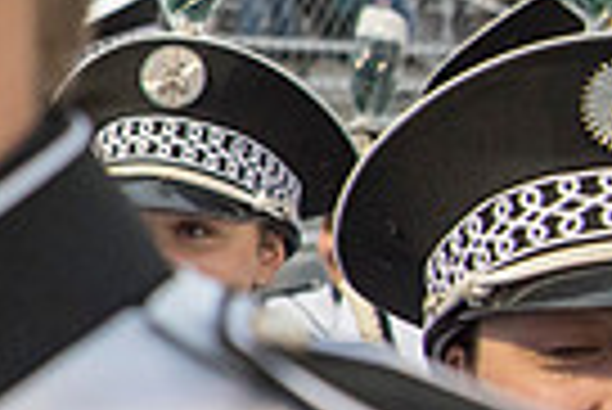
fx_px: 1736
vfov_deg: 13.4
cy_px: 169
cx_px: -572
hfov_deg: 16.1
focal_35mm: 102
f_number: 3.2
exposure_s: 1/800
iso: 2000
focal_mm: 24
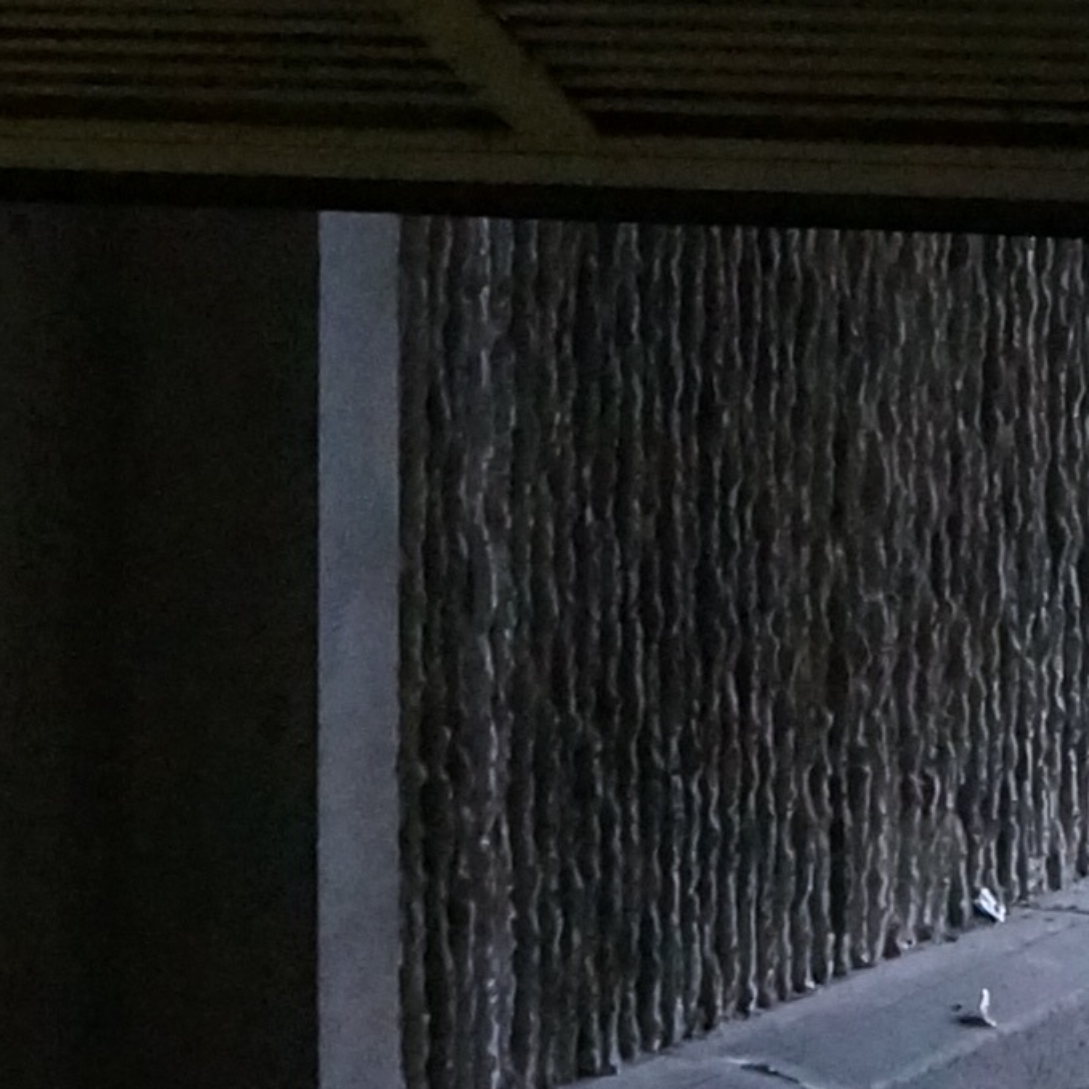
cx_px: 948
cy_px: 727
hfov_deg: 9.9
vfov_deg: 10.0
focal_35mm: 175
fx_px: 6231
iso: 3200
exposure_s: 1/160
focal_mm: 19
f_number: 3.5
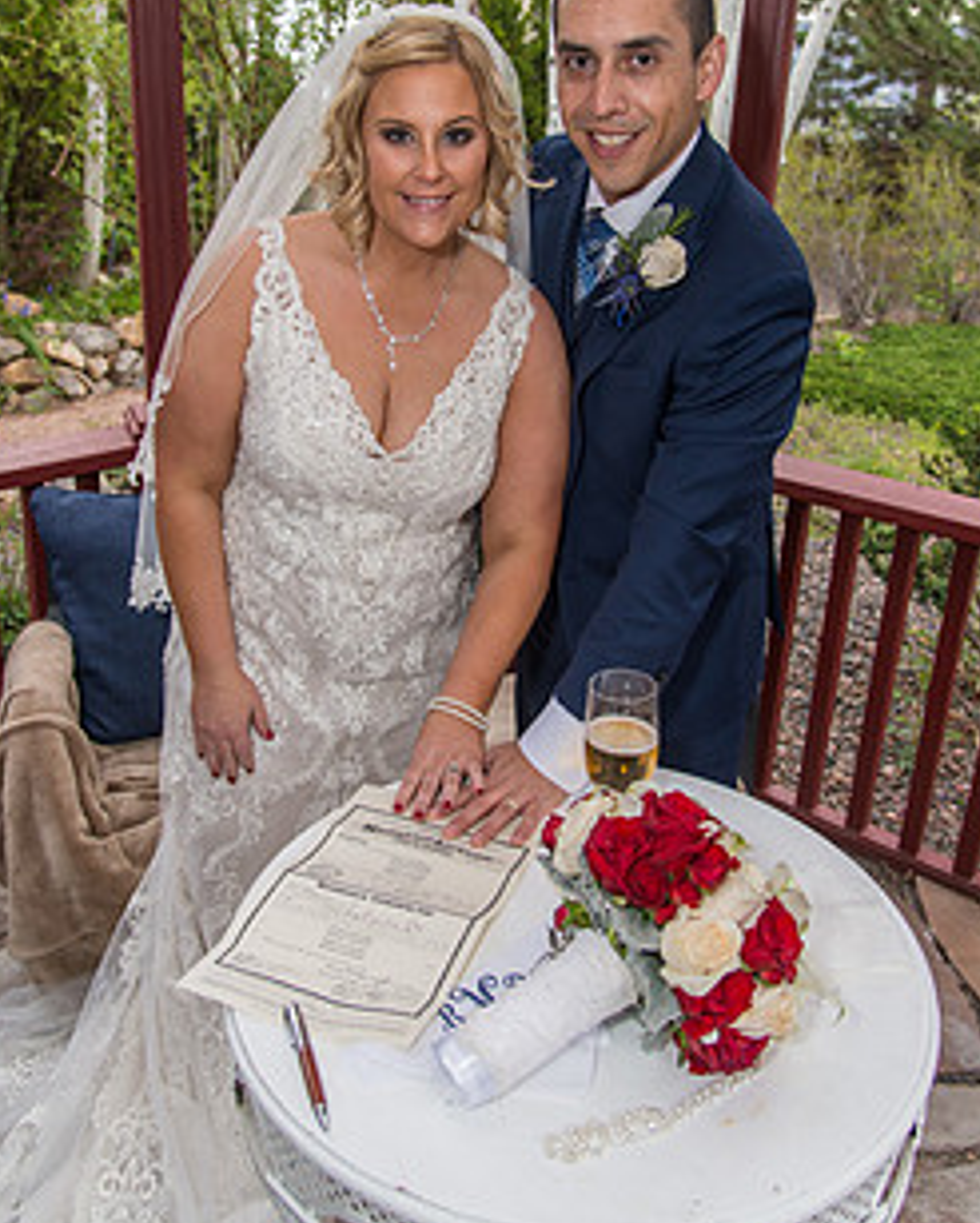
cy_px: 494
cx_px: 482
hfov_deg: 44.6
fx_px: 1195
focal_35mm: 33
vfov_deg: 53.8
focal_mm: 24
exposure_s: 1/200
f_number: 4.5
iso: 400
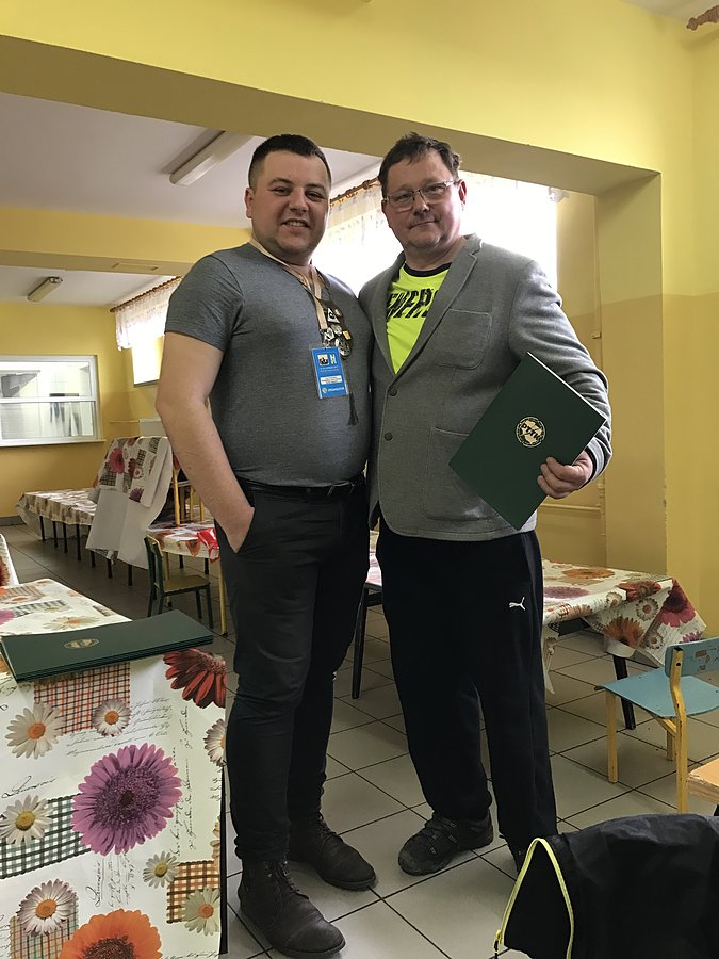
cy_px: 480
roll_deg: +2.6
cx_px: 360
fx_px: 775
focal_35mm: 28
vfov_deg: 63.4
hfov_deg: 49.7
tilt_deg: -3.6
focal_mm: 3.99
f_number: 1.8
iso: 40
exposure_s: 1/17
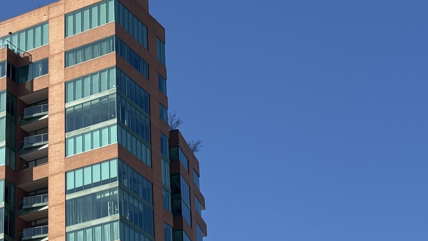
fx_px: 1248
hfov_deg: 19.0
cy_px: 205
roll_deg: -0.1
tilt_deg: +24.2
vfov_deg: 11.0
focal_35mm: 110
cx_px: 16
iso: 40
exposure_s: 1/3311
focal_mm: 5.96
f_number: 1.6
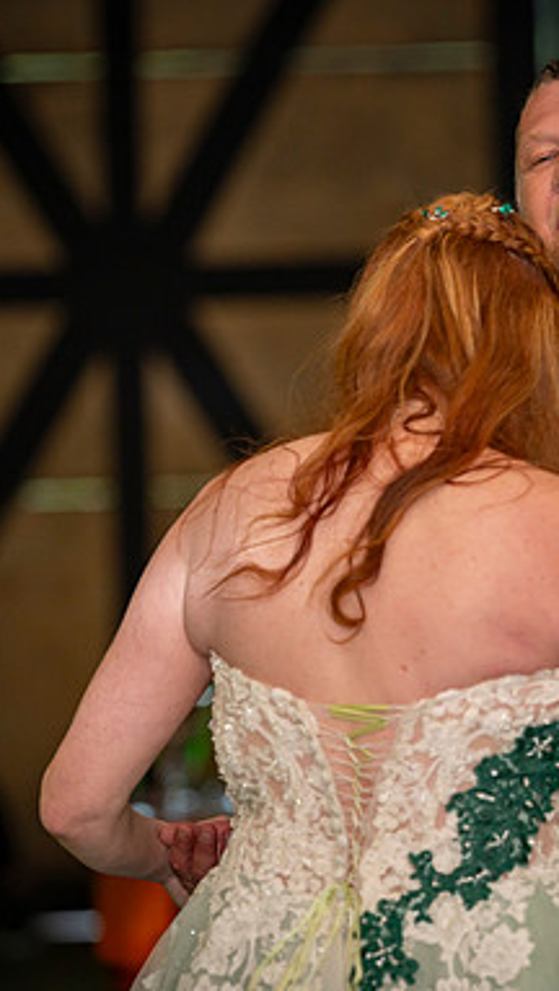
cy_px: 497
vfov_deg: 8.3
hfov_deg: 4.7
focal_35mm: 261
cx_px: 422
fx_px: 6864
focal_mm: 160
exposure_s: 1/100
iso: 800
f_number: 3.2
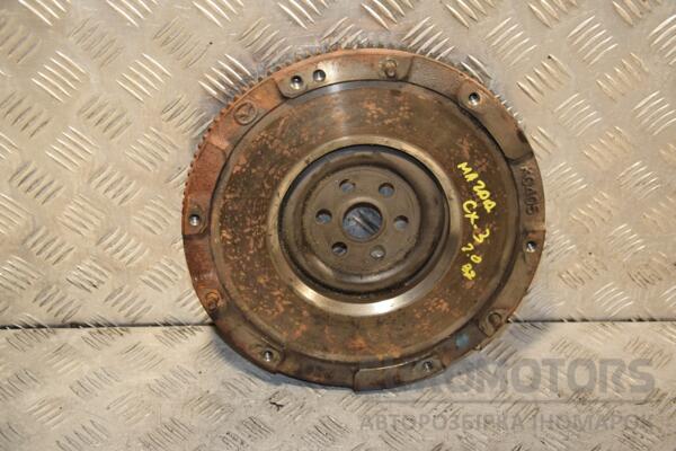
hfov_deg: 33.4
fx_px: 1127
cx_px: 338
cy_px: 226
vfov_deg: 22.6
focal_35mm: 60
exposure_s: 1/200
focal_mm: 40
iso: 800
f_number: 5
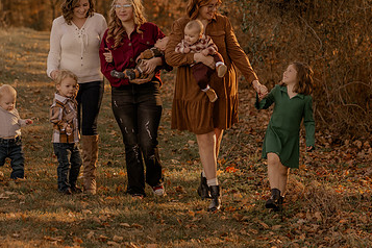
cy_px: 69
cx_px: 167
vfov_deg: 9.9
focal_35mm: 138
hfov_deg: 14.9
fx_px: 1426
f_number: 2.8
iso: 200
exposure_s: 1/320
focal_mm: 85
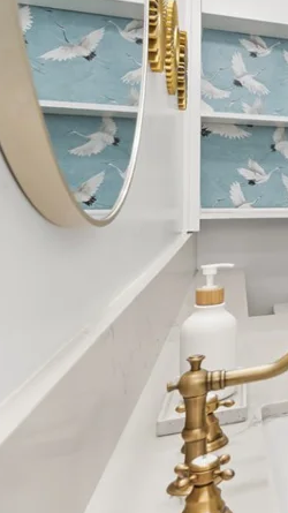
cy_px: 193
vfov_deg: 48.9
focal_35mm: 41
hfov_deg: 18.4
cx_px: 584
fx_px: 557
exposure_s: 1/25
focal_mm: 17
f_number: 8
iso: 400
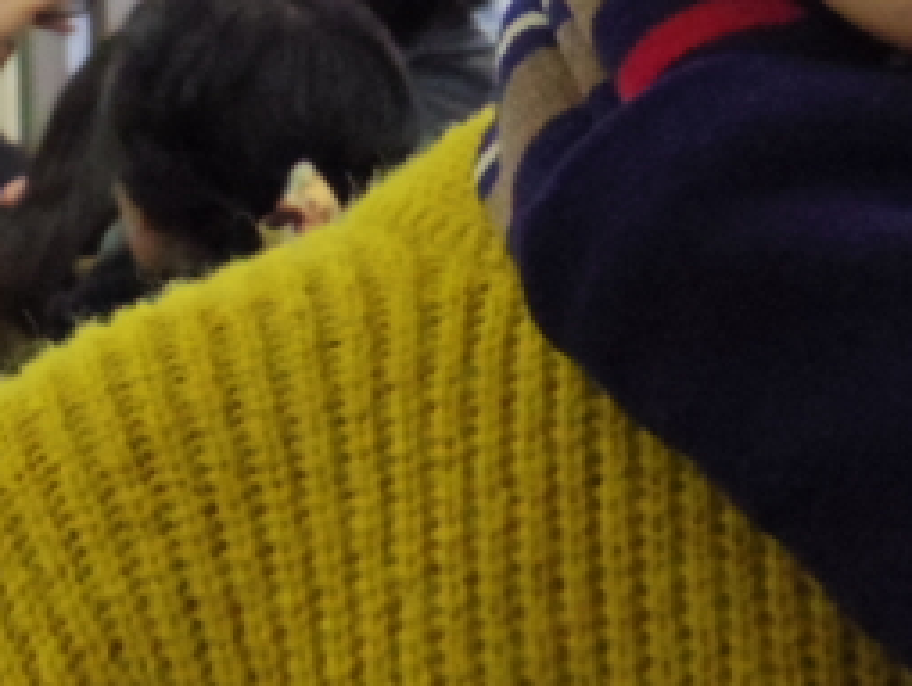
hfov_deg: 7.1
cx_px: 68
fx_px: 7331
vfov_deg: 5.3
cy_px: -323
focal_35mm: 278
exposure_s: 1/100
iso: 2000
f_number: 4.5
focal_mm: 15
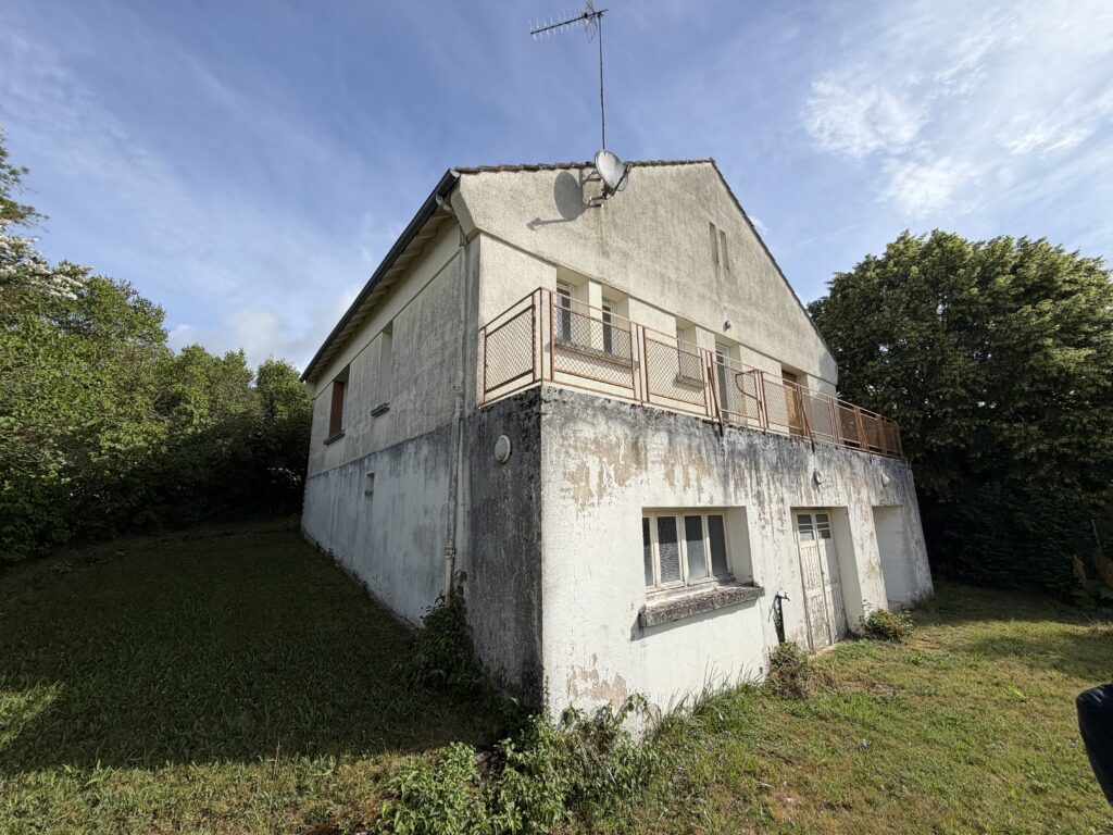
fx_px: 450
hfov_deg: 102.1
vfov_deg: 85.7
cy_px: 418
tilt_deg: +11.3
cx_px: 556
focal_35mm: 14
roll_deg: +0.8
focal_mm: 2.22
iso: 20
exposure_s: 1/928
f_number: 2.2
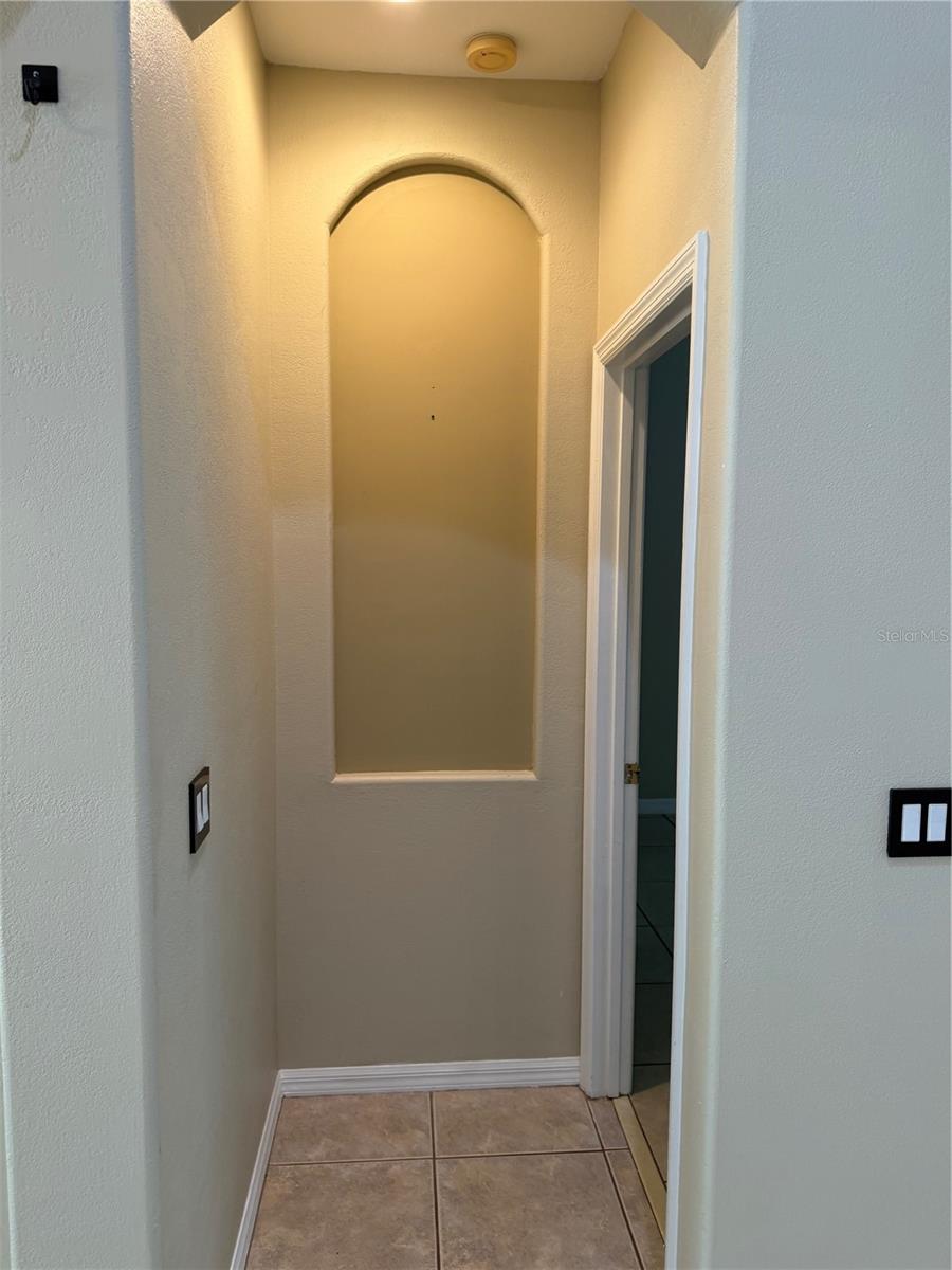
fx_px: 880
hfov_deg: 56.8
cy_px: 635
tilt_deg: -4.2
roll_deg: -1.2
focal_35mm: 24
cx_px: 476
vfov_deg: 71.6
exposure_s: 1/60
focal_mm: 6.76
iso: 125
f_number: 1.78
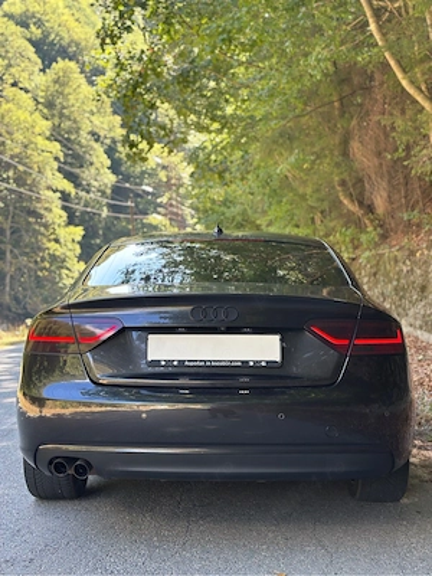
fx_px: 799
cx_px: 216
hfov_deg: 30.3
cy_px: 288
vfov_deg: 39.7
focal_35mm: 48
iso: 80
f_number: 1.78
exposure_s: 1/225
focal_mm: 6.86
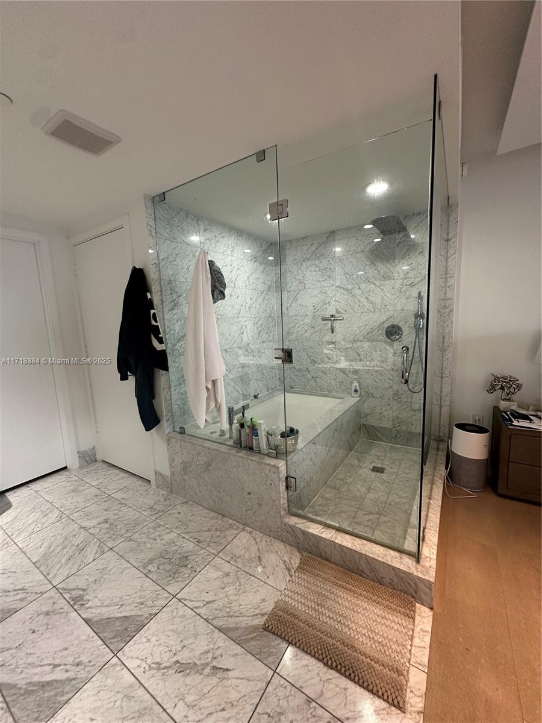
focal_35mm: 14
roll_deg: +1.9
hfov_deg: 85.7
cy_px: 362
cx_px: 271
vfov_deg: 102.1
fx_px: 292
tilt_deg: -6.7
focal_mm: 2.22
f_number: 2.2
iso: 200
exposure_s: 1/60
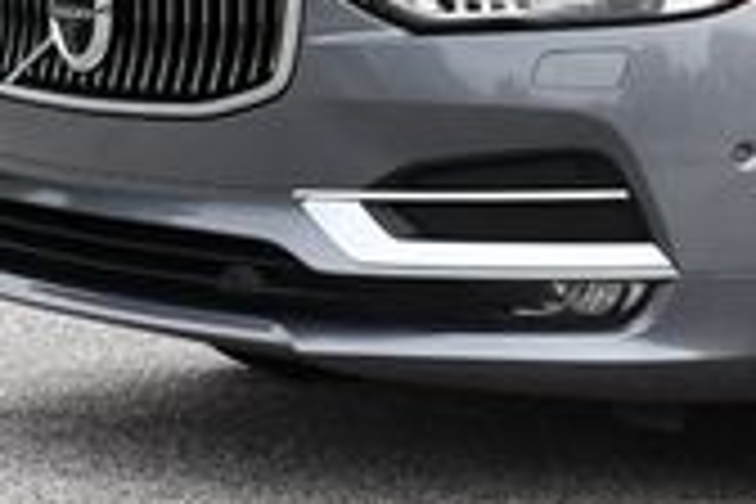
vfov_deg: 6.8
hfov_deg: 9.9
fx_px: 4158
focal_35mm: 198
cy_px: -274
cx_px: 1260
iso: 160
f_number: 8
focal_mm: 26
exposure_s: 1/250
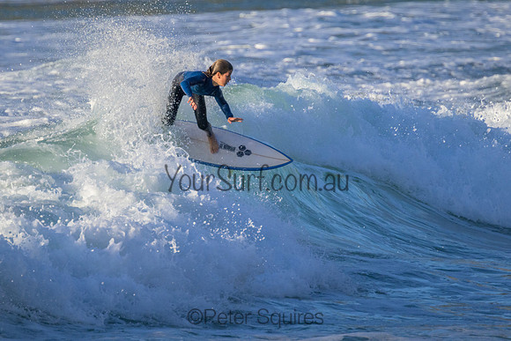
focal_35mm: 943
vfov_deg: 1.5
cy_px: 140
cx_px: 245
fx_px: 13393
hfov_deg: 2.2
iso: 2800
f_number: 11
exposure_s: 1/2000
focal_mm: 800
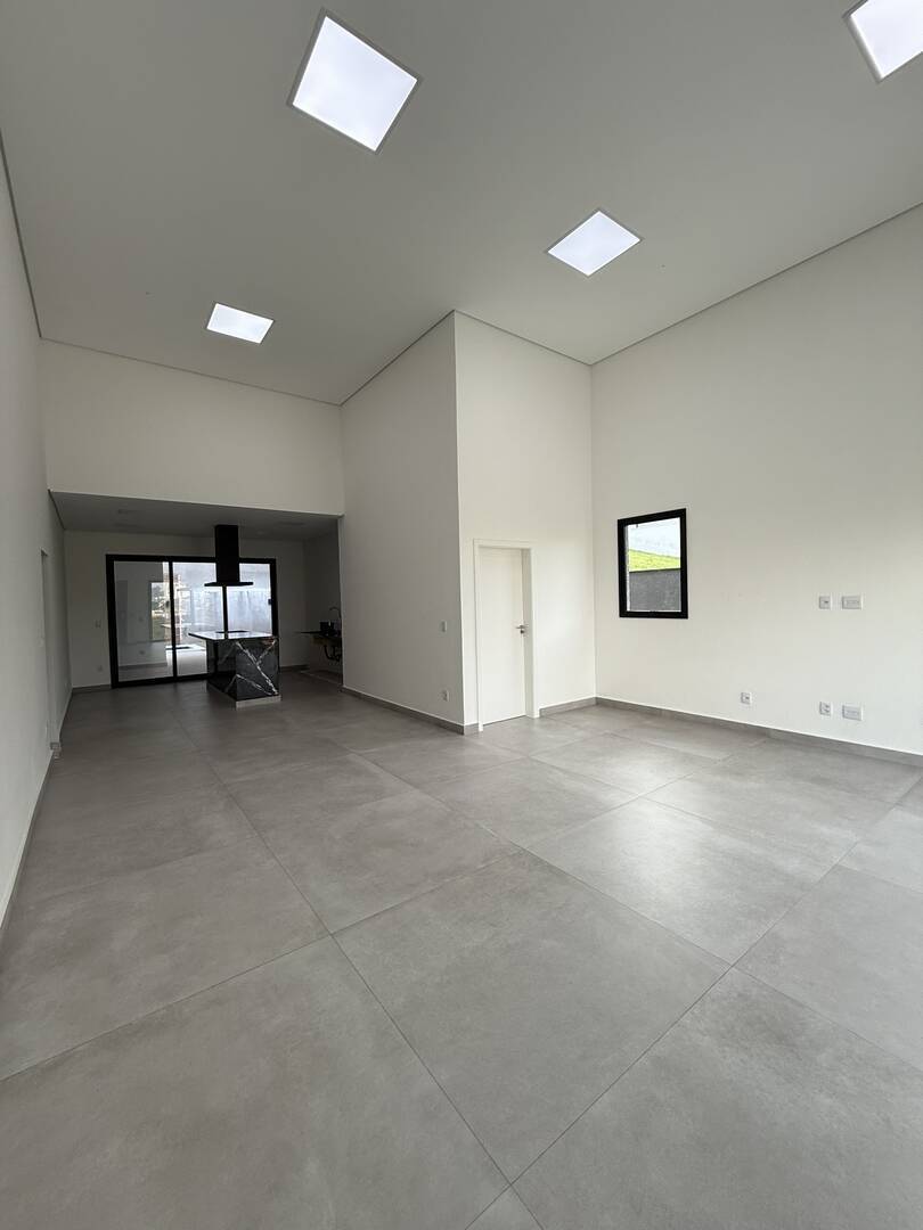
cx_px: 462
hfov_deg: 85.7
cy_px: 615
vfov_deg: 102.1
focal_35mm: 14
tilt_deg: -0.8
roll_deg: +1.0
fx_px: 498
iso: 50
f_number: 2.2
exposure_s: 1/121
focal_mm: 2.22
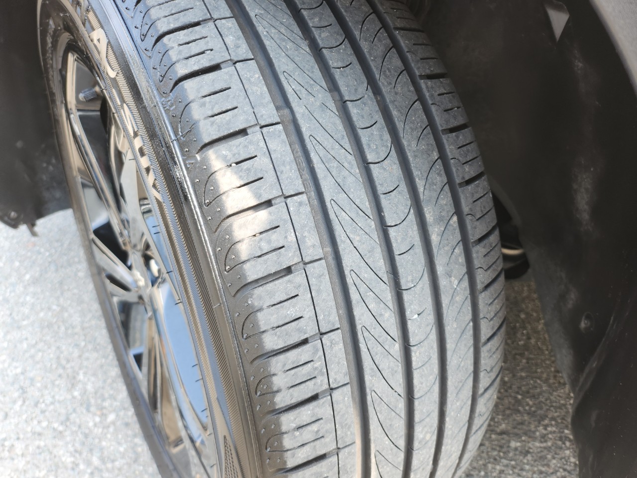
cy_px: 239
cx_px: 318
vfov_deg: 56.8
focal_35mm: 24
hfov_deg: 71.6
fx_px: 442
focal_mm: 5
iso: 50
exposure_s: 1/180
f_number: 1.8
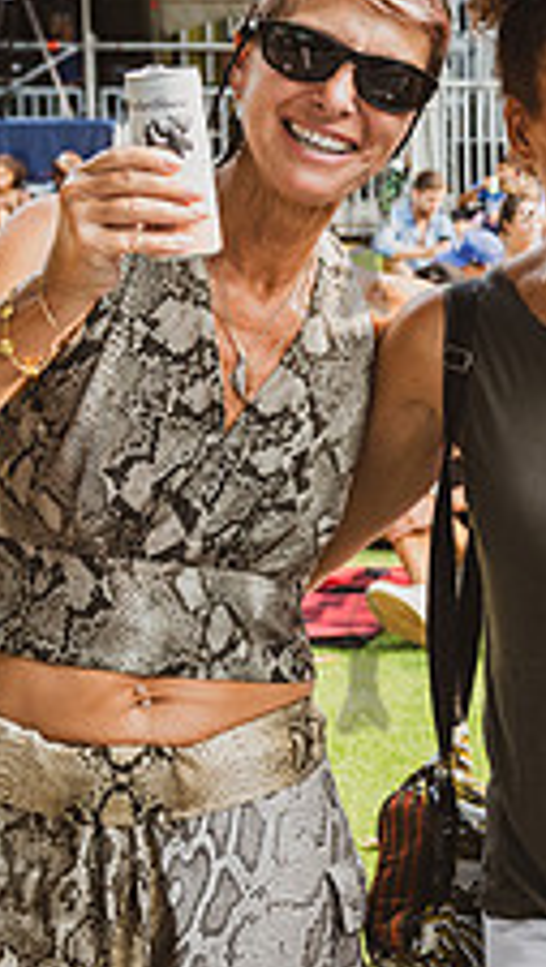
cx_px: 901
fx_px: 2721
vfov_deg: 20.1
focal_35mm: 106
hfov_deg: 10.9
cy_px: 399
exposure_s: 1/500
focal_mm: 35
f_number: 5
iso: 800
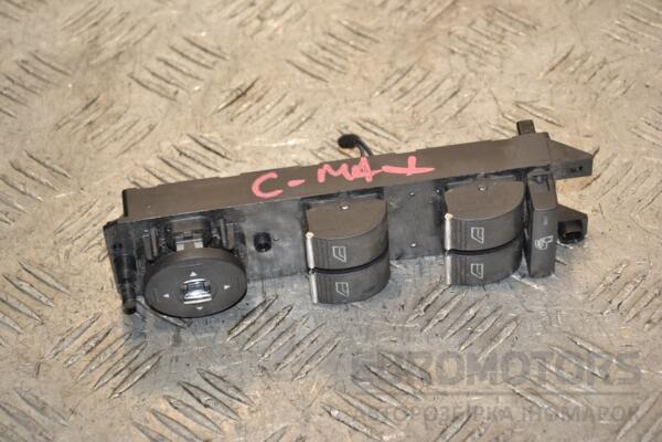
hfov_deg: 18.2
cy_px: 221
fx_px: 2069
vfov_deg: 12.2
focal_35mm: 112
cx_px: 331
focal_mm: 75
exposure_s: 1/200
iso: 800
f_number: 7.1
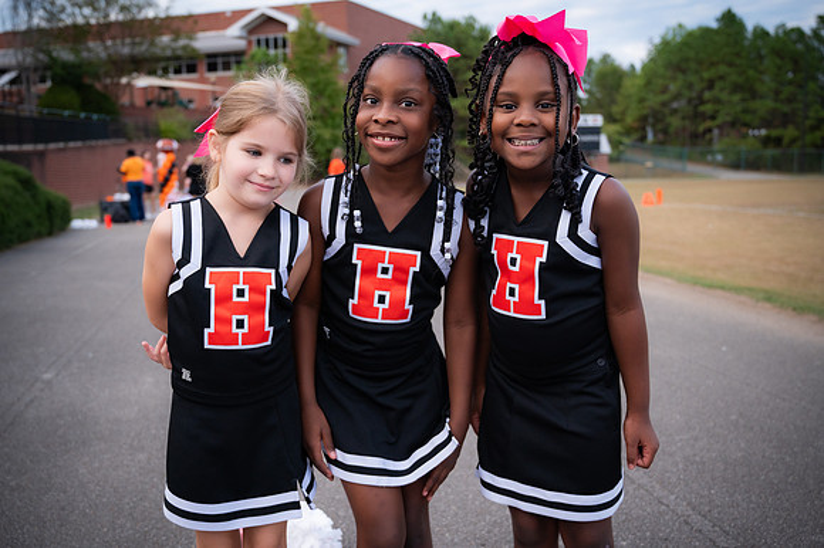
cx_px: 412
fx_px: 892
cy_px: 274
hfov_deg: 49.6
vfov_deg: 34.2
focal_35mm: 39
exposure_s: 1/640
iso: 640
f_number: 4
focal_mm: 39
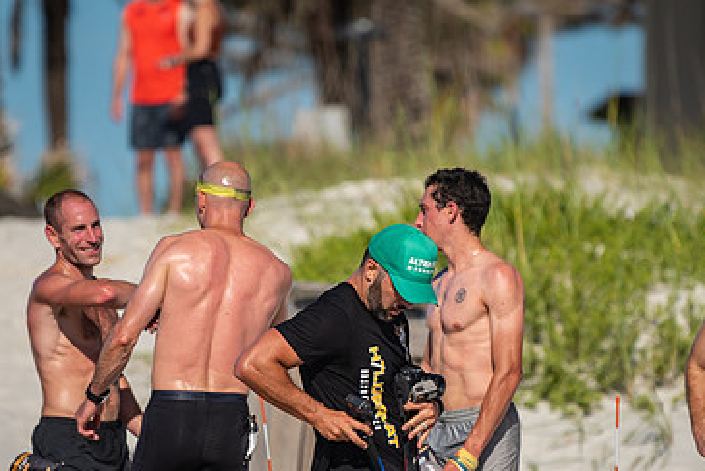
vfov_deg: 3.5
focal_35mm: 398
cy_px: 260
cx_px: 410
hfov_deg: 5.2
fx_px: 7800
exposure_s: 1/4000
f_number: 2.8
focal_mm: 200
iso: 220
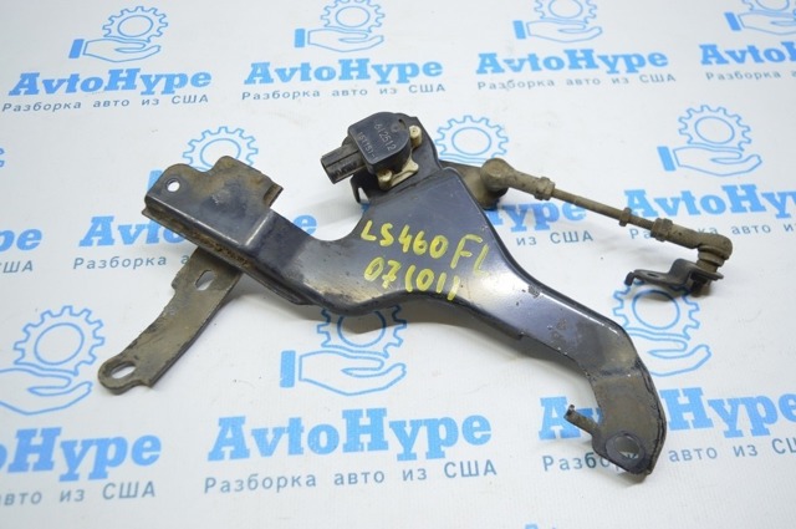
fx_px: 762
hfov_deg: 55.2
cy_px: 264
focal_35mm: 34
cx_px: 398
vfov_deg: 38.3
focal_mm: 23
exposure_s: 1/50
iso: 400
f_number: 3.8
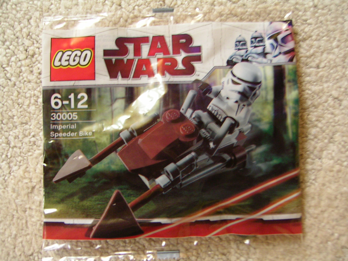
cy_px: 130
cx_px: 174
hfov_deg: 51.4
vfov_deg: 39.7
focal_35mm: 36
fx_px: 362
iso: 100
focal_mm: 5.6
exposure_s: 1/5.4
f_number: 2.8
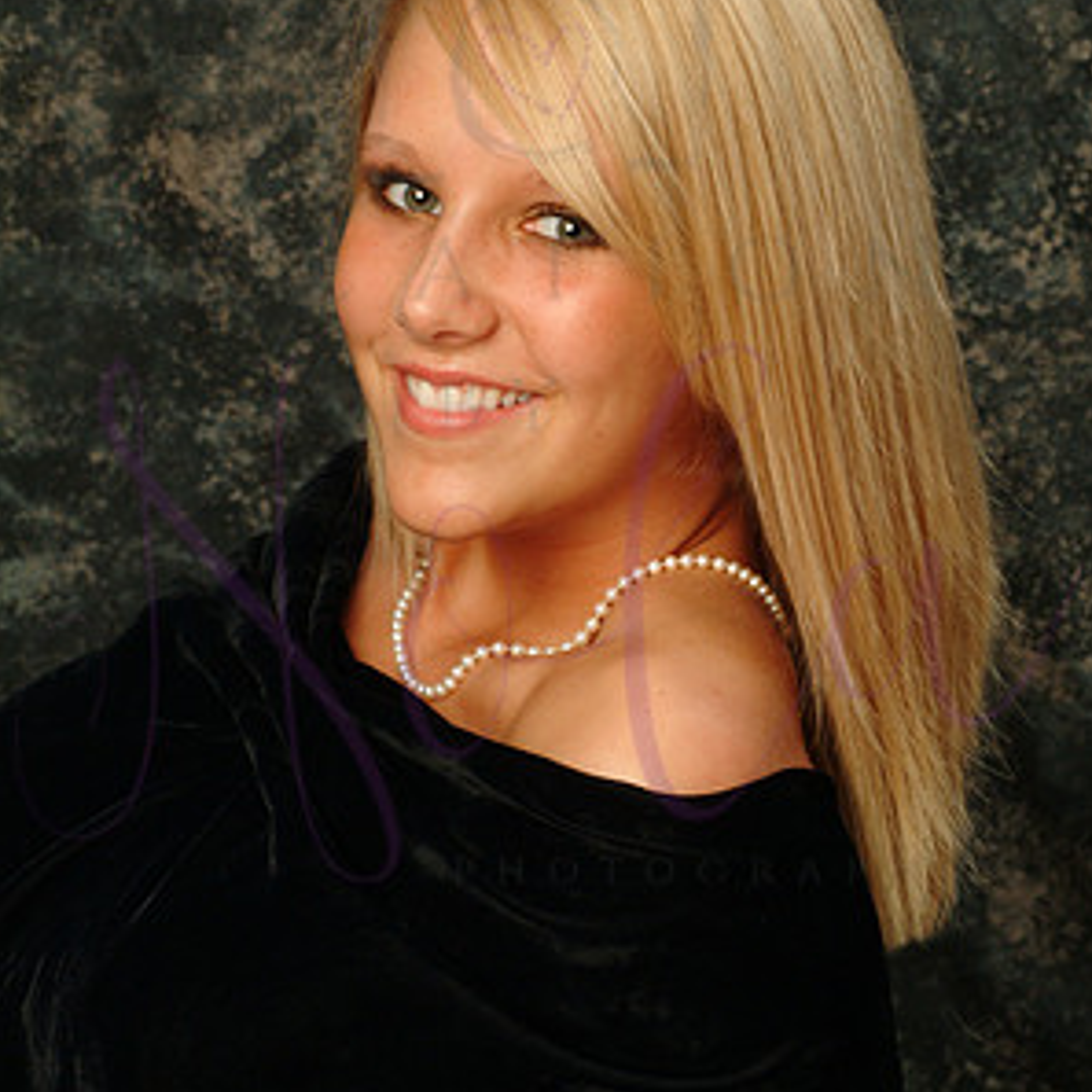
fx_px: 5448
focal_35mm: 153
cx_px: 550
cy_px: 397
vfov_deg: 11.4
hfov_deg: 11.4
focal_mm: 79
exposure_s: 1/125
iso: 400
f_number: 13
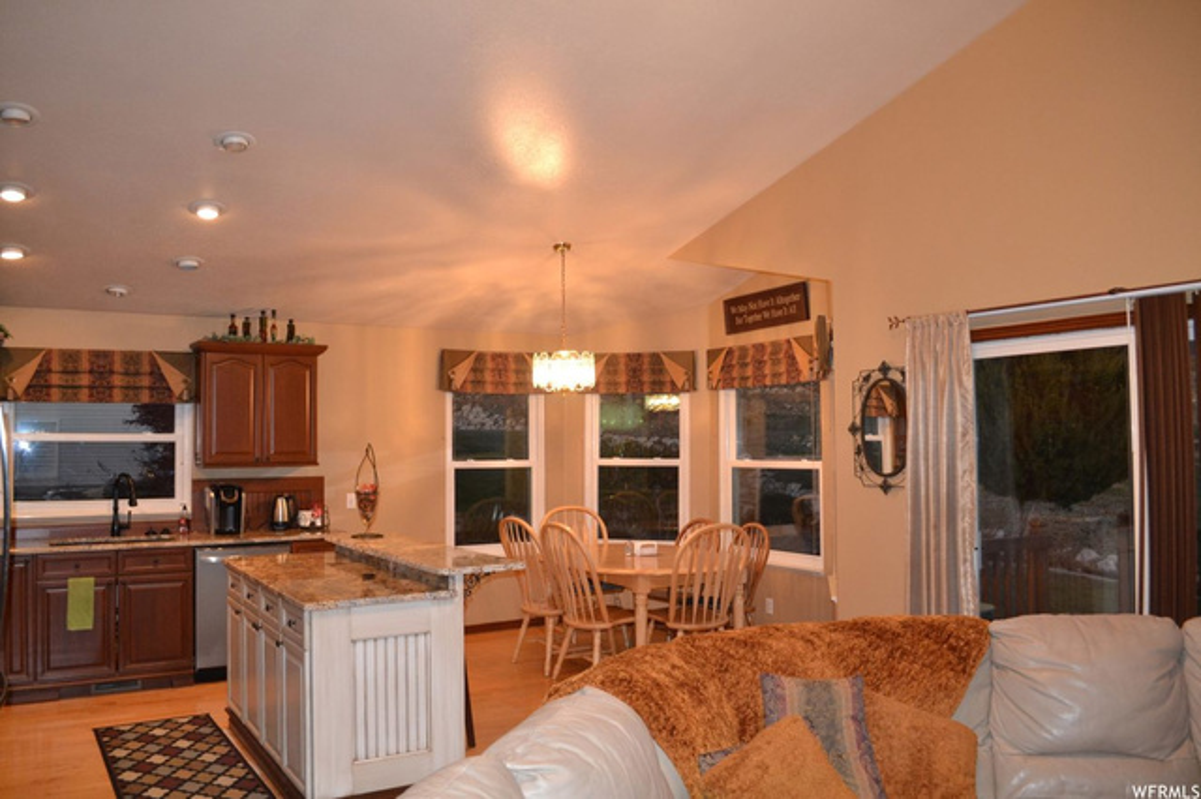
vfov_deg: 47.9
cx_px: 600
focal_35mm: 27
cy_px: 400
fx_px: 900
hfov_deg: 67.4
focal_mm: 18
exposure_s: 1/60
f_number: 3.5
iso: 1250
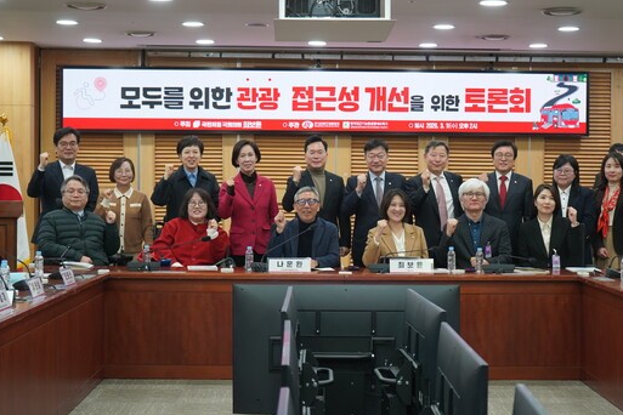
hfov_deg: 29.2
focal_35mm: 69
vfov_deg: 19.7
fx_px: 1194
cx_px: 353
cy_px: 224
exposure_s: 1/160
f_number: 5
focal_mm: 59
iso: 1000
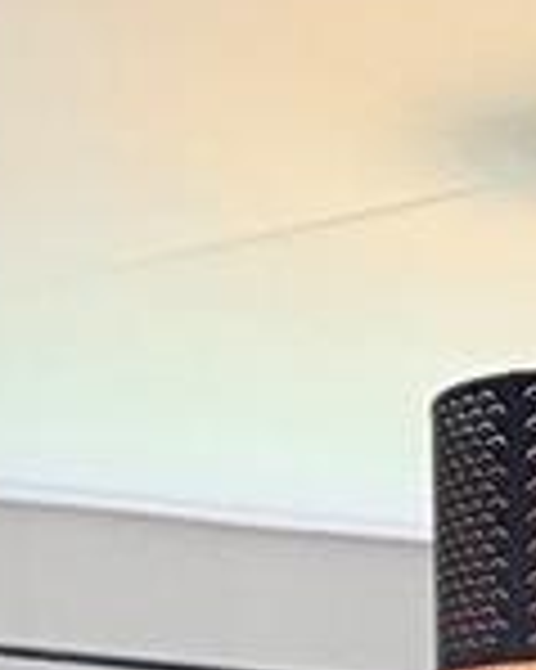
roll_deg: +0.8
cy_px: 1210
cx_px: 1022
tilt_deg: -5.2
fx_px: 2183
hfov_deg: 12.5
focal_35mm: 110
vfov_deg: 15.1
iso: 250
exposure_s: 1/60
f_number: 2.2
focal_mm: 2.22
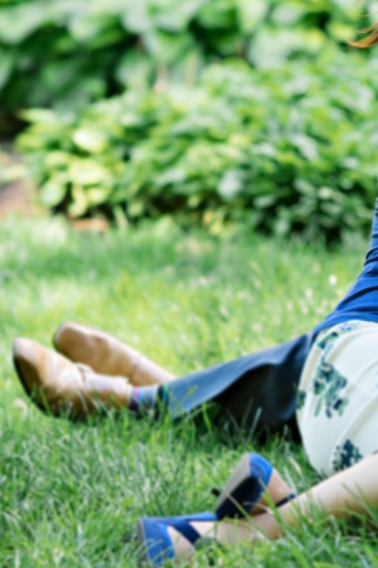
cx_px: 485
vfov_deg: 11.1
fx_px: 2914
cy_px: 182
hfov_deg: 7.3
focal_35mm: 185
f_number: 2.8
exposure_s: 1/320
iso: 500
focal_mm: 85
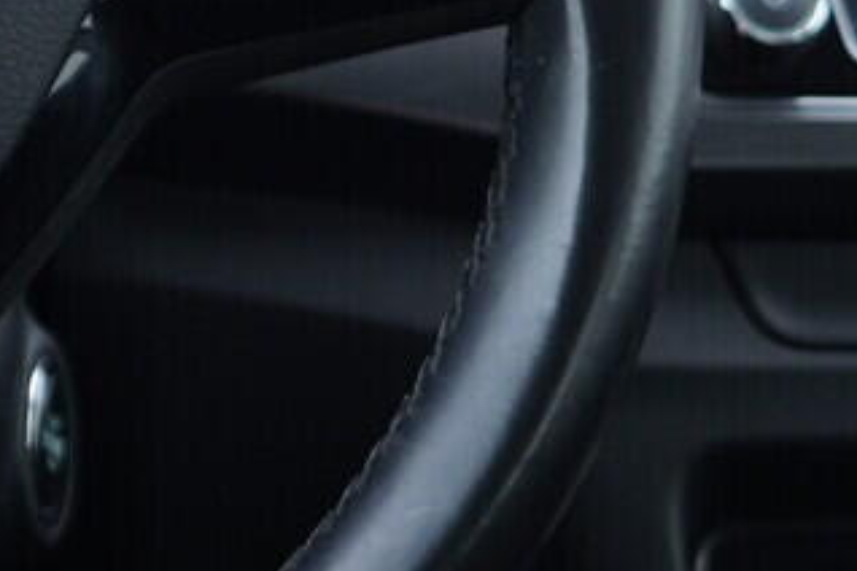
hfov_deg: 11.9
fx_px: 3880
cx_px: -501
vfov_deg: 8.4
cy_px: 54
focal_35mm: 163
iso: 320
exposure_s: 1/40
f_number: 2.8
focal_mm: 24
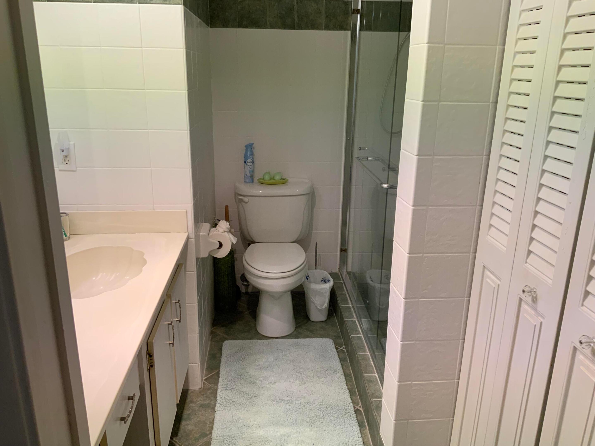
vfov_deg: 48.2
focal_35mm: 29
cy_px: 223
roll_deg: -2.3
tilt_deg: -17.3
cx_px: 298
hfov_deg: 61.7
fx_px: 498
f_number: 1.8
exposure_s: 1/120
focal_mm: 3
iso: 64
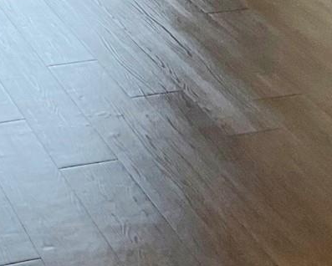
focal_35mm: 146
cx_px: 151
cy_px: -375
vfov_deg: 9.4
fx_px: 1435
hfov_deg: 13.2
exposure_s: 1/120
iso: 40
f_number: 1.8
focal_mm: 3
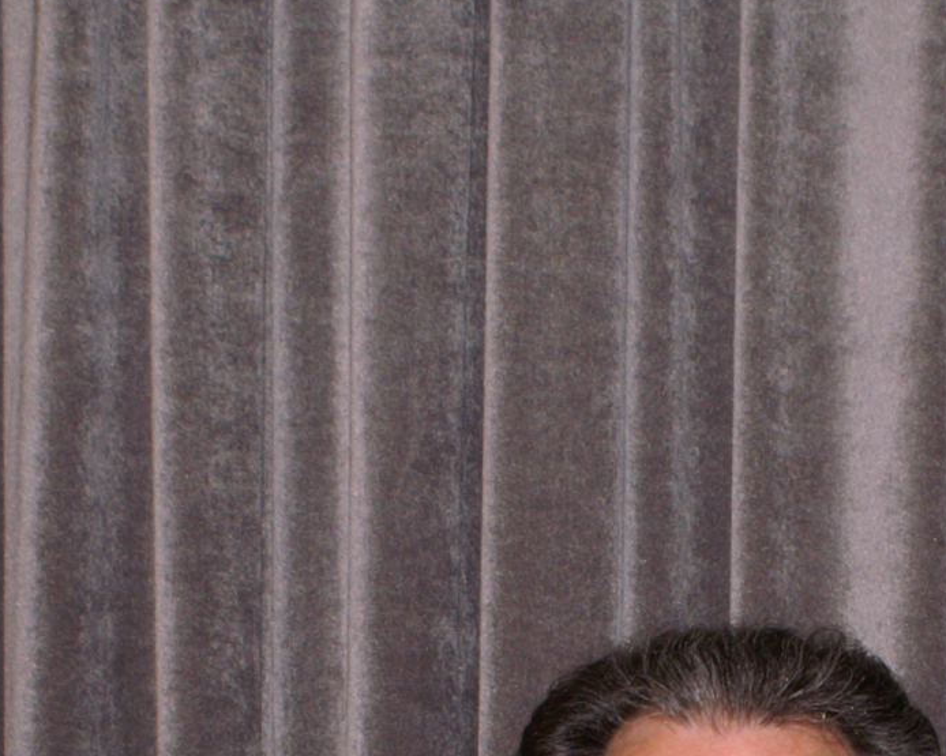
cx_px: 646
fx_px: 3583
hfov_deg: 15.0
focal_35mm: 128
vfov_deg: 11.7
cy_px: 1012
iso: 400
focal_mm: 28
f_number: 5.6
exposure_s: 1/60
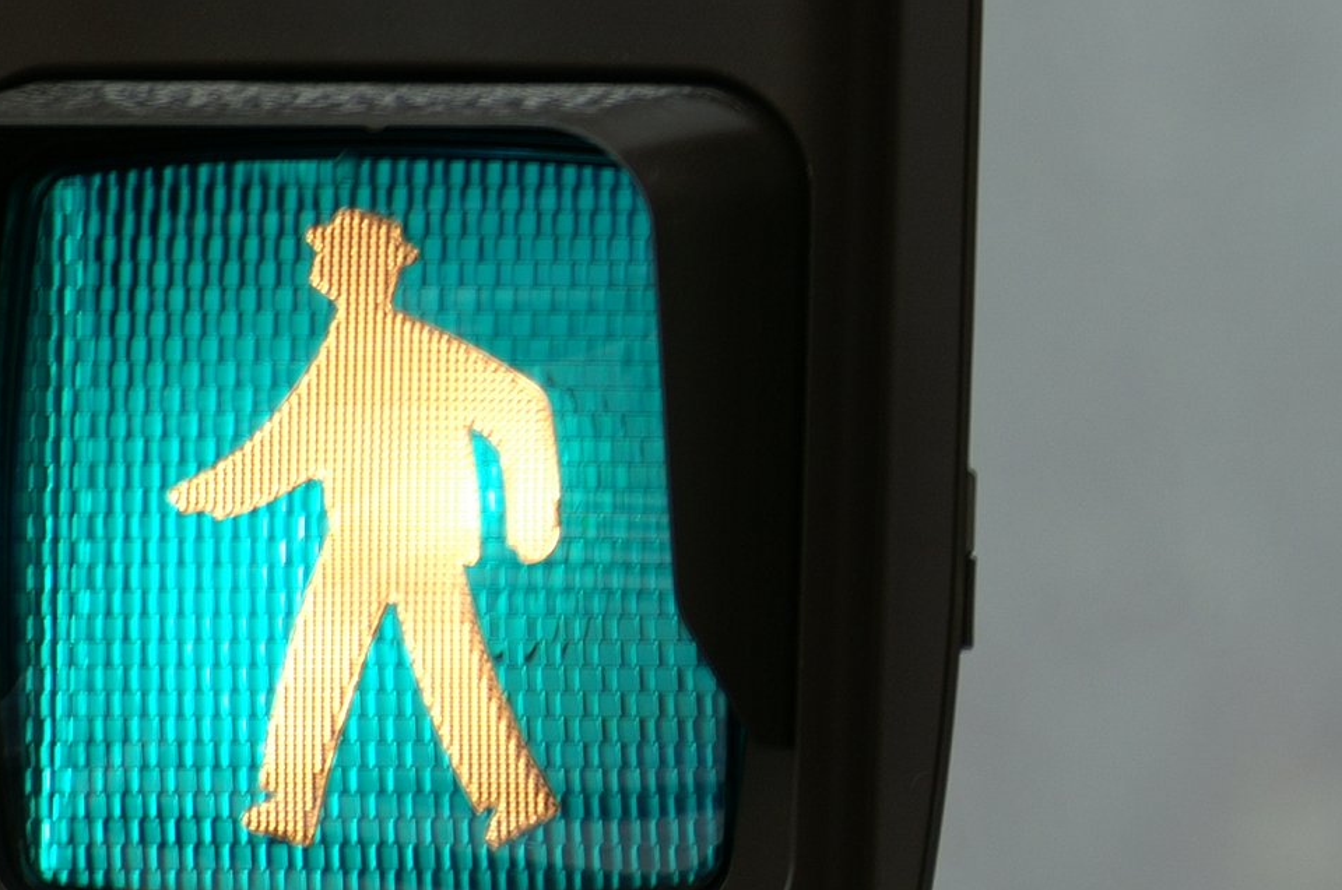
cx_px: 1211
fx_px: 47643
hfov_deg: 1.6
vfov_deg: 1.1
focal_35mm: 1280
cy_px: -15
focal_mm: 400
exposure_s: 1/80
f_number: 6.3
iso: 100
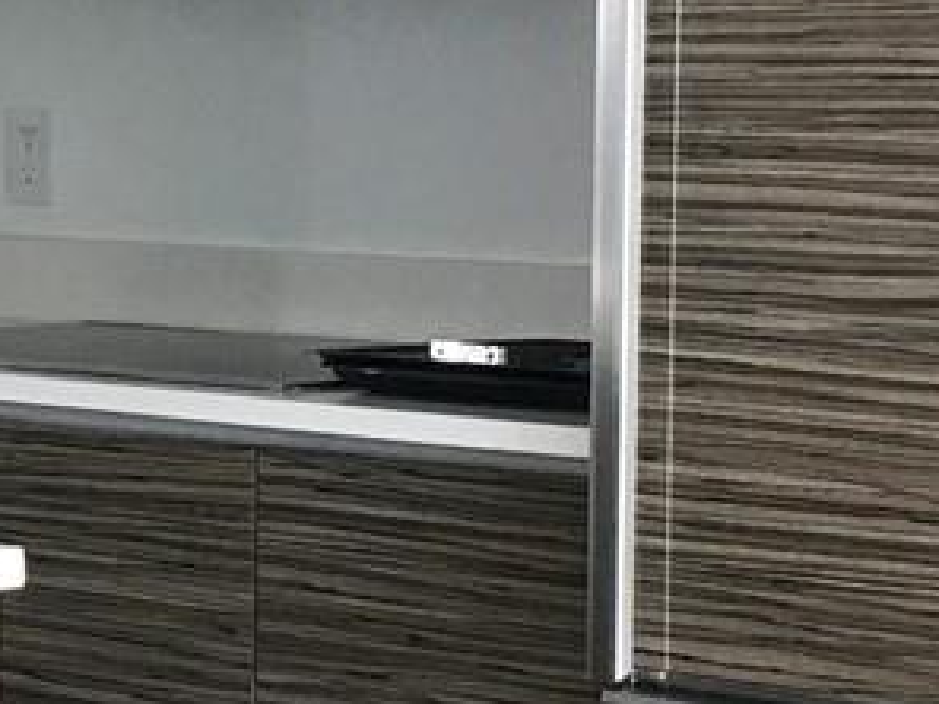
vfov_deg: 9.5
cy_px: 396
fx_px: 4259
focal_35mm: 157
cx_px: -314
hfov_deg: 12.2
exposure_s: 1/30
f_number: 2.2
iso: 25
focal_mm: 4.15
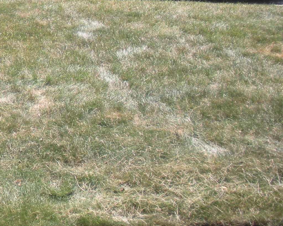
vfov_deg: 14.1
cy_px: -54
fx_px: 888
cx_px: -139
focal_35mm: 106
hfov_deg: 16.5
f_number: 3.5
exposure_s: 1/225
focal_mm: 6.3
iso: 64
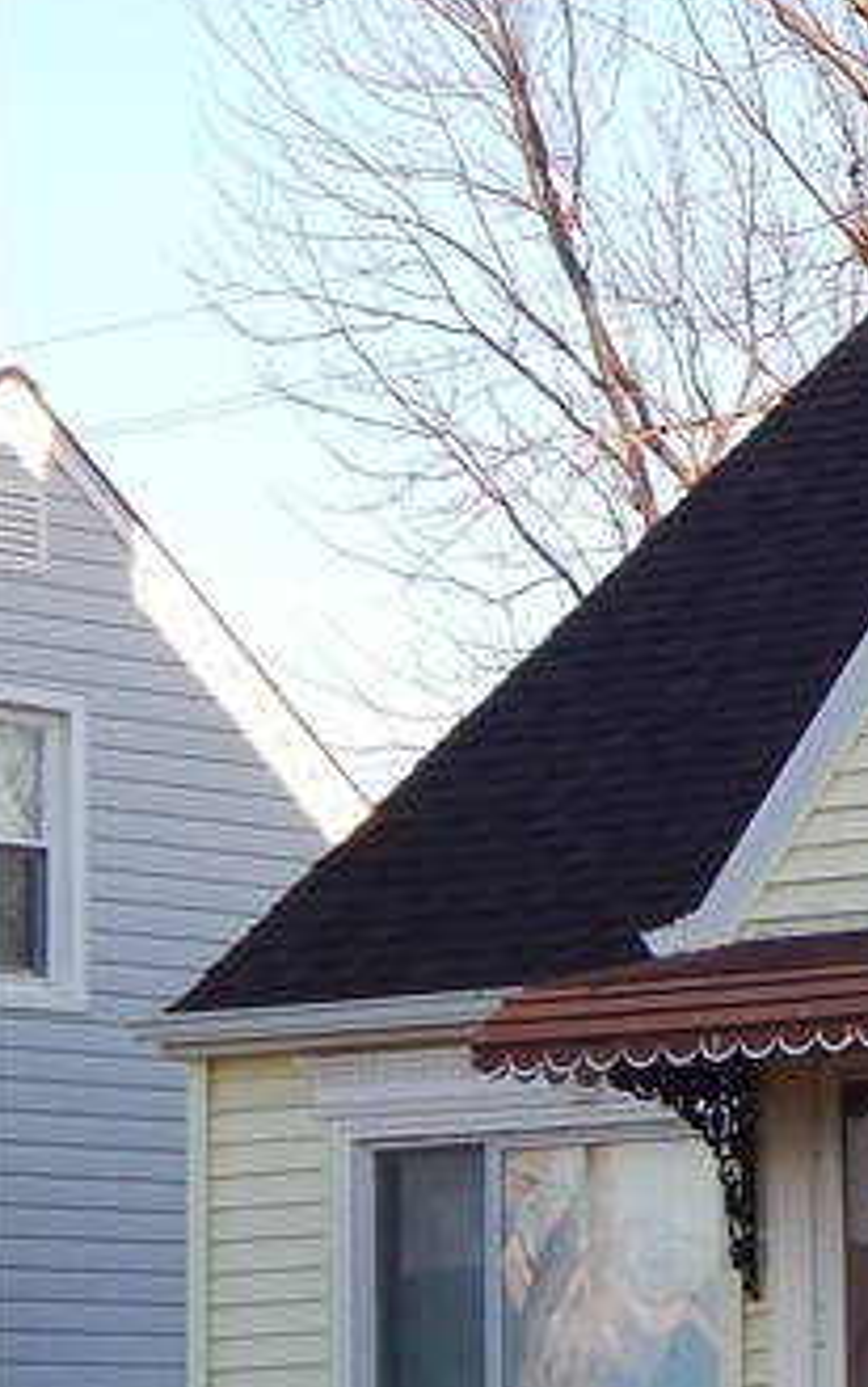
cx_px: 2141
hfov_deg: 6.2
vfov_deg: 10.4
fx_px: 7598
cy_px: 847
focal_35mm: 201
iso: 125
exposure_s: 1/200
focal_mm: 10.9
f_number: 4
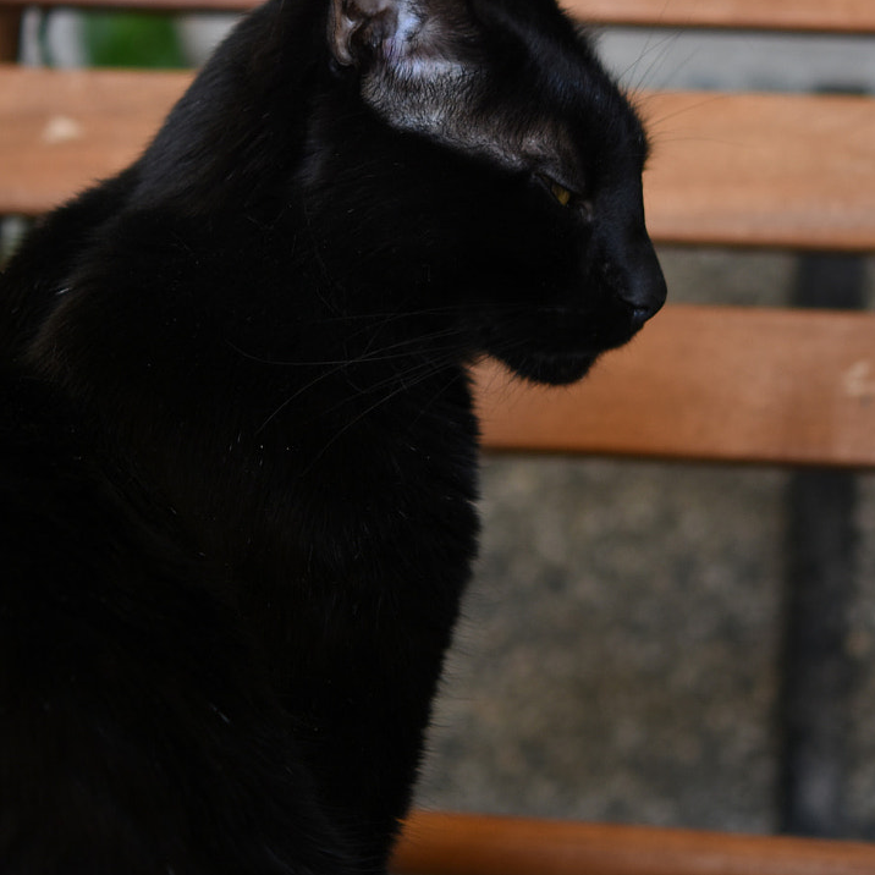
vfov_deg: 10.2
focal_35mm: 171
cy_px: 225
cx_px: 362
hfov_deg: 10.2
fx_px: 4890
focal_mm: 60
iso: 320
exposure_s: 1/320
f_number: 2.8
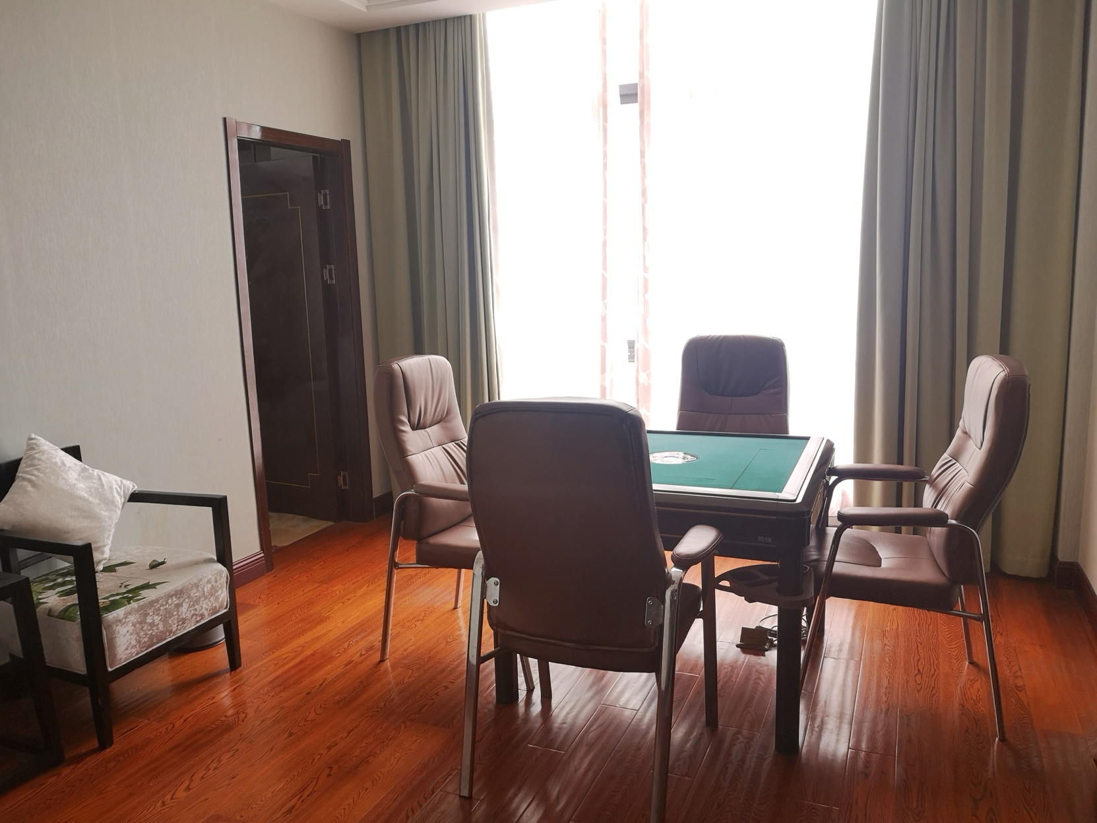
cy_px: 412
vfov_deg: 51.3
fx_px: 856
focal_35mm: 27
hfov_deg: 65.3
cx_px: 548
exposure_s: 1/50
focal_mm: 5.58
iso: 50
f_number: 1.8
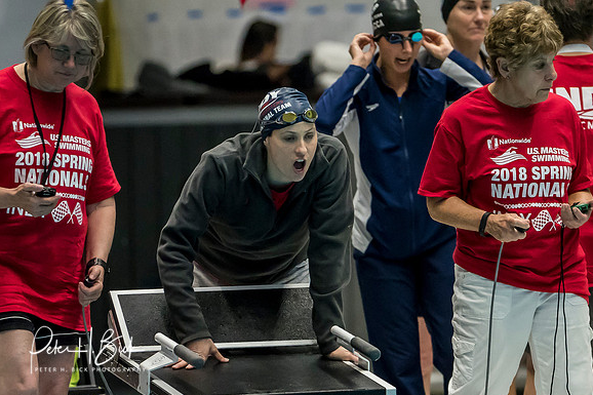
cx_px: 274
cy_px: 132
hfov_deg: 3.1
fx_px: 11000
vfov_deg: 2.1
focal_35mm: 668
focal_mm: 200
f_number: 2.8
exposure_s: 1/1000
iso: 3200
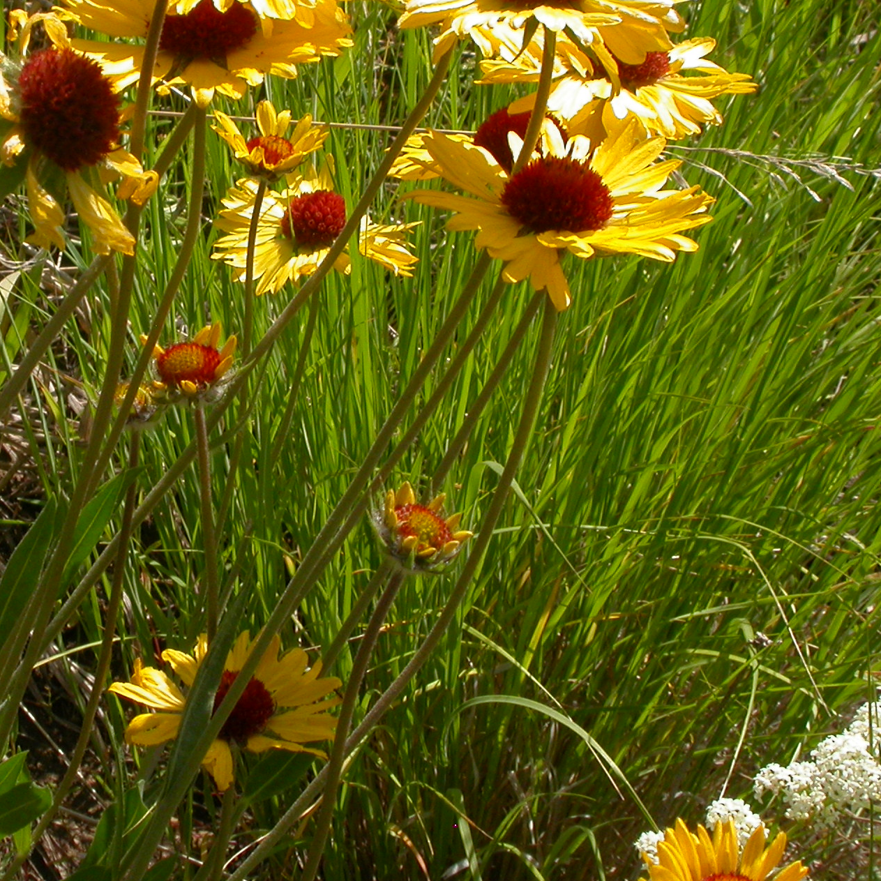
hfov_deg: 14.0
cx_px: 195
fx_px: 3570
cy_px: 331
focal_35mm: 124
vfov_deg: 14.1
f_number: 7.9
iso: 100
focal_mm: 16.2
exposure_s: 1/275
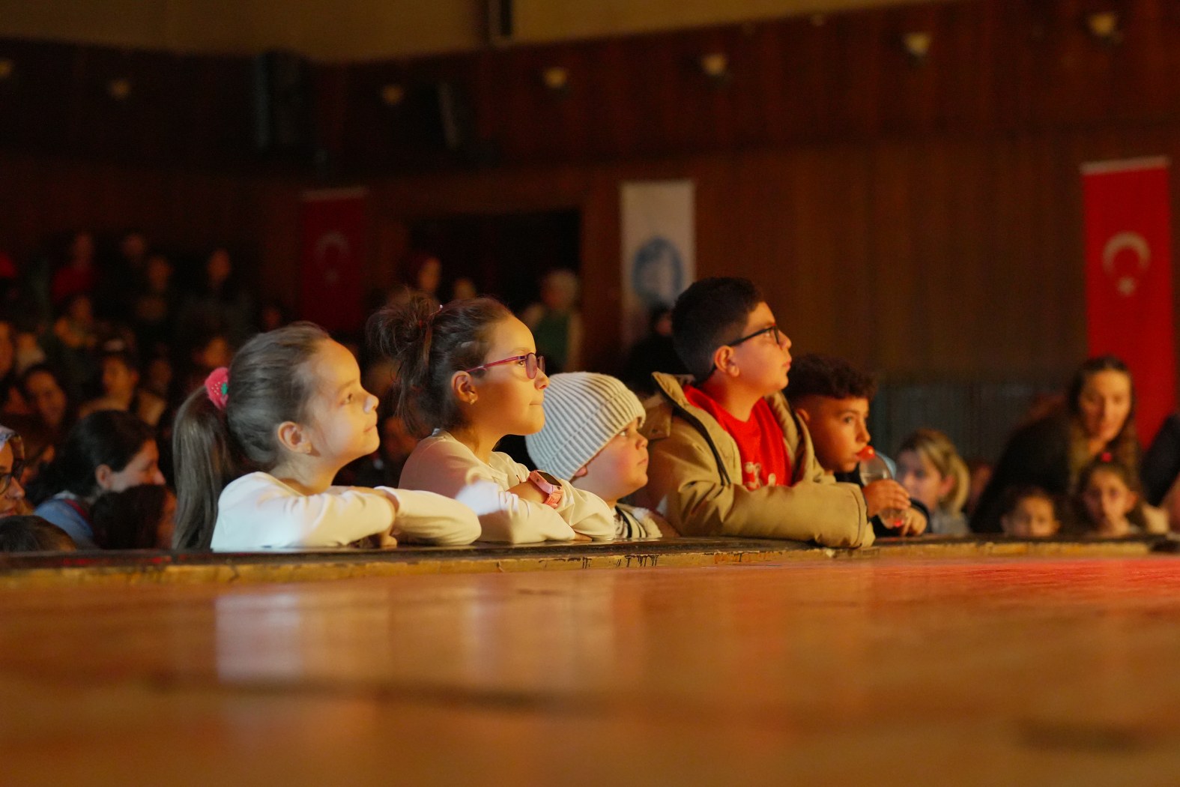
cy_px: 394
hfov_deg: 27.0
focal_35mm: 75
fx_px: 2458
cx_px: 590
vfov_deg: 18.2
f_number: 1.8
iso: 5000
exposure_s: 1/50
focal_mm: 50
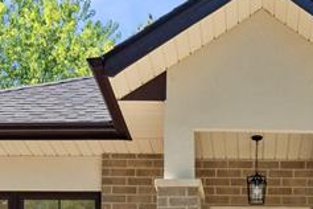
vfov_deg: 12.8
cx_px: 252
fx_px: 826
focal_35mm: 95
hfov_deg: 21.2
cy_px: 401
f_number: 9
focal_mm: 22
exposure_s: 1/125
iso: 1000
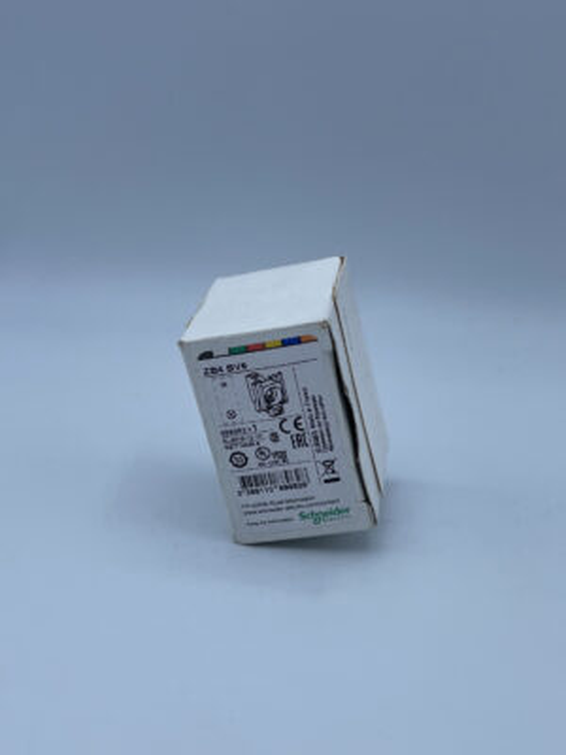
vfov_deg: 67.3
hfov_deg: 53.1
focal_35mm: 26
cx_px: 283
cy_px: 378
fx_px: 567
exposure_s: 1/3610
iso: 50
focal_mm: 4.2
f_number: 1.6
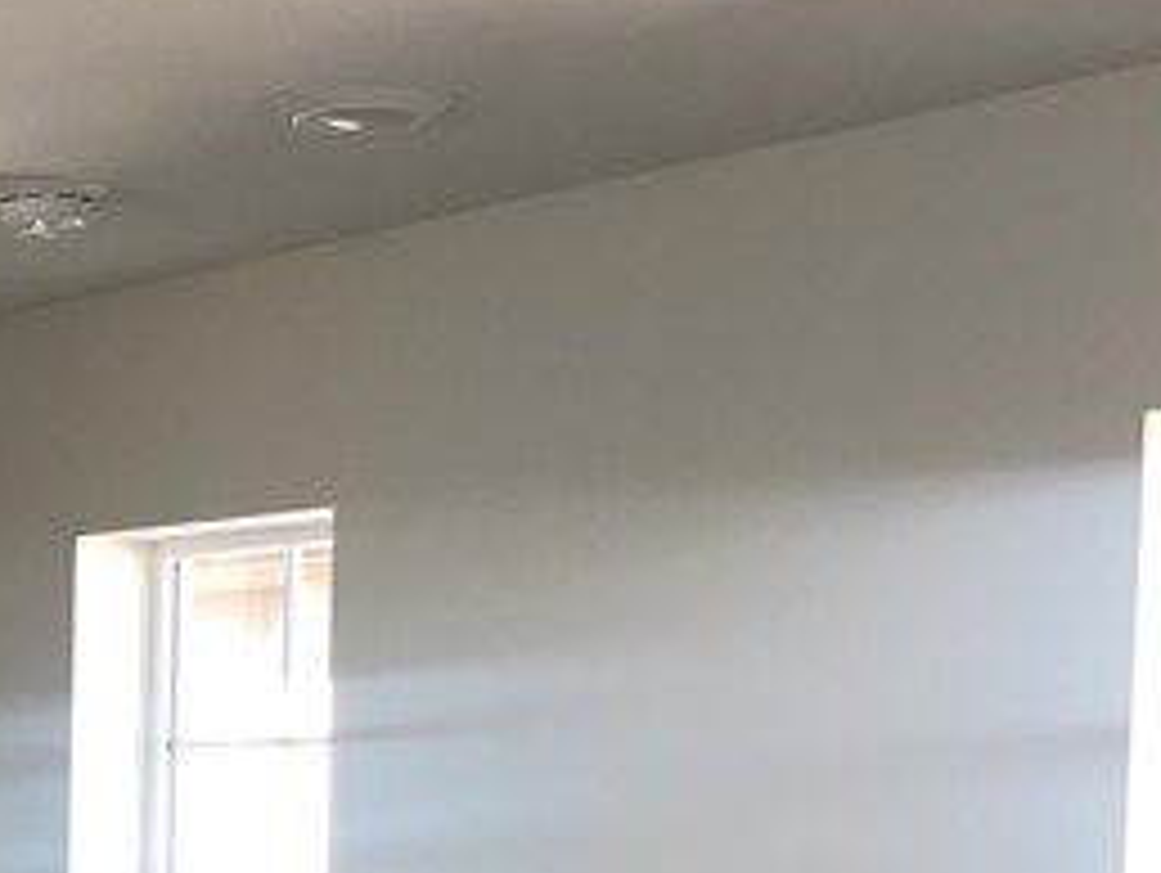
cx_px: -310
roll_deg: -0.3
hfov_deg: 16.8
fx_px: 3726
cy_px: 1161
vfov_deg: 12.9
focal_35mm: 111
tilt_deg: -4.5
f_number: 1.8
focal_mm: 3.99
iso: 20
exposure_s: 1/40
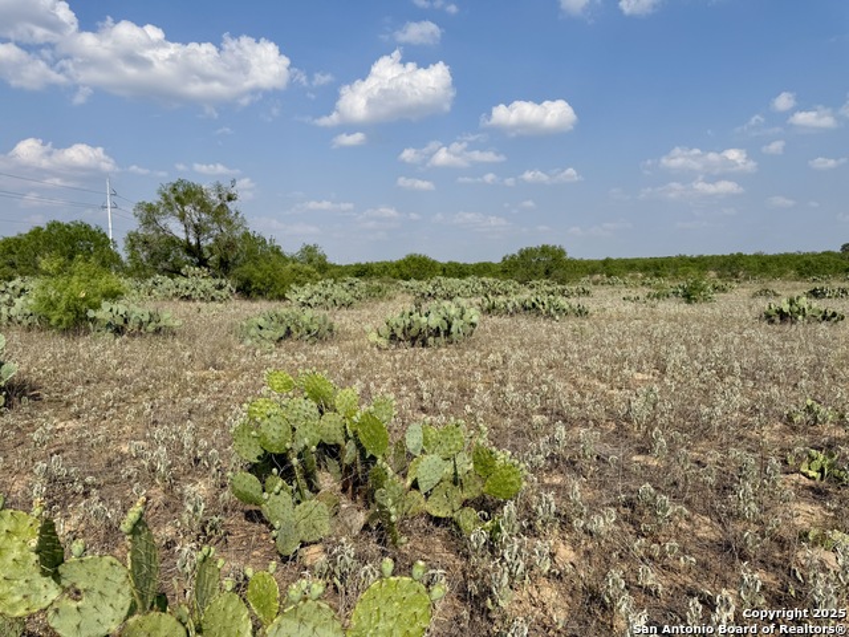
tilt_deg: -4.7
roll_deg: +0.0
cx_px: 424
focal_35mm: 24
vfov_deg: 56.8
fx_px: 589
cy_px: 318
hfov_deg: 71.6
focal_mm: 6.76
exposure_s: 1/6711
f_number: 1.78
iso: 80
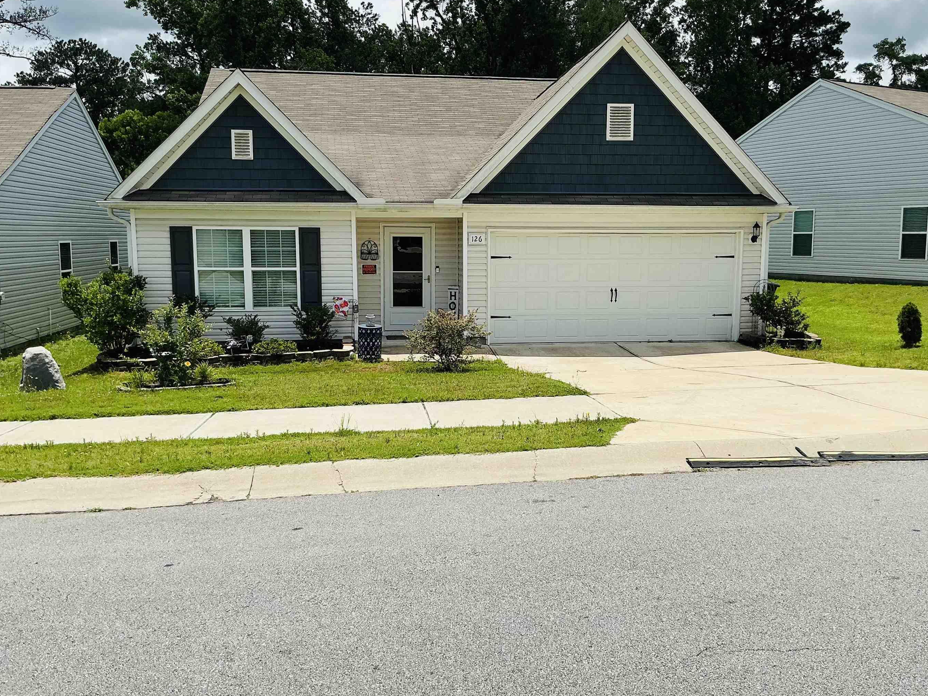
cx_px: 488
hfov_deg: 55.3
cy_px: 342
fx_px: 885
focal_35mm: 33
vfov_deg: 42.9
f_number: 1.8
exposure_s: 1/2959
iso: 25
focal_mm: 3
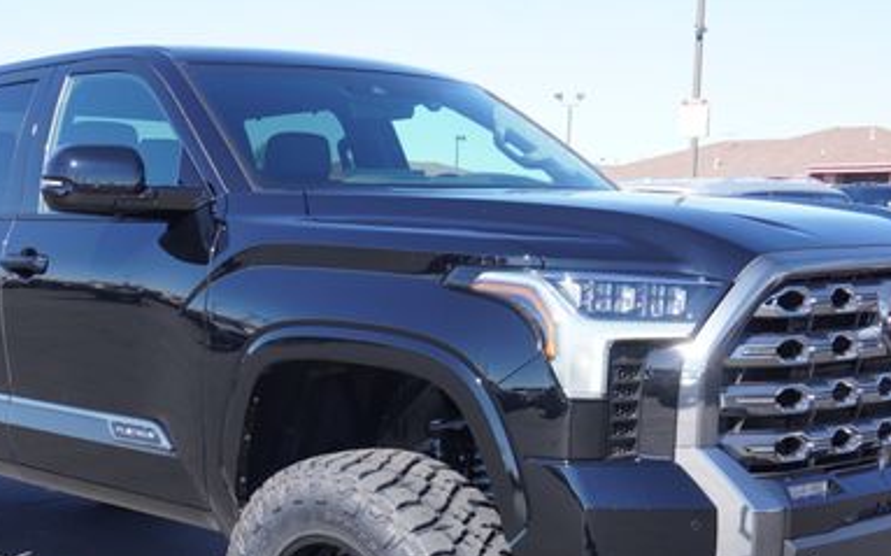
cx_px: 319
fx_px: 1428
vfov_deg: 21.7
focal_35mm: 59
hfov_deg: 34.4
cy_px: 451
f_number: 6.3
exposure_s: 1/125
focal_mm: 23
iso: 100
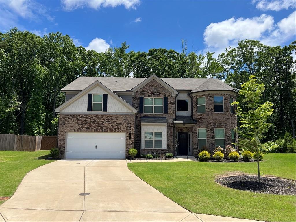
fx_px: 222
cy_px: 111
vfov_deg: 53.1
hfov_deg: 67.3
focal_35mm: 26
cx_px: 148
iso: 50
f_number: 1.5
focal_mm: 5.7
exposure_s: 1/4630
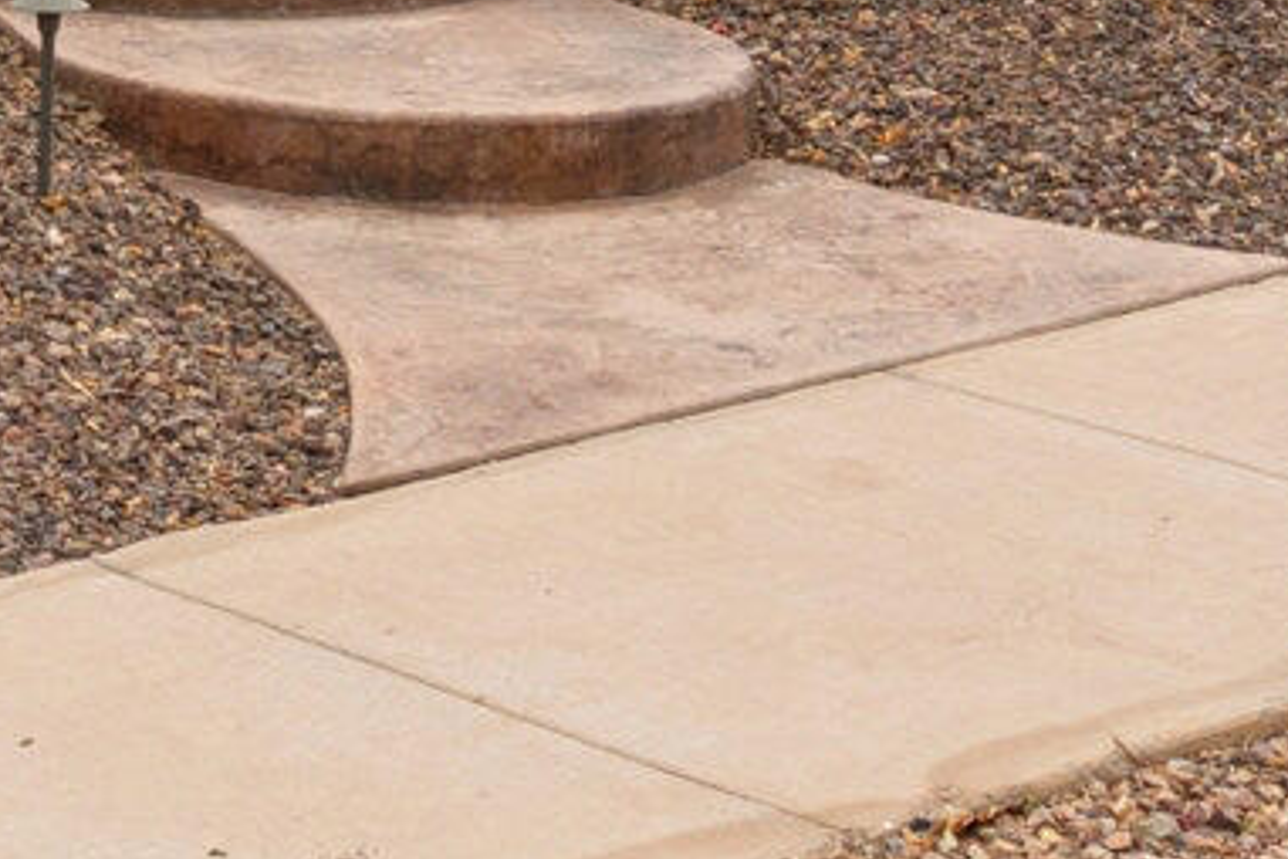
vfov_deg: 10.3
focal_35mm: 124
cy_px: -752
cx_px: -115
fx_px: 4433
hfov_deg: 16.1
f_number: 9
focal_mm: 18.9
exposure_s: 1/250
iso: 100
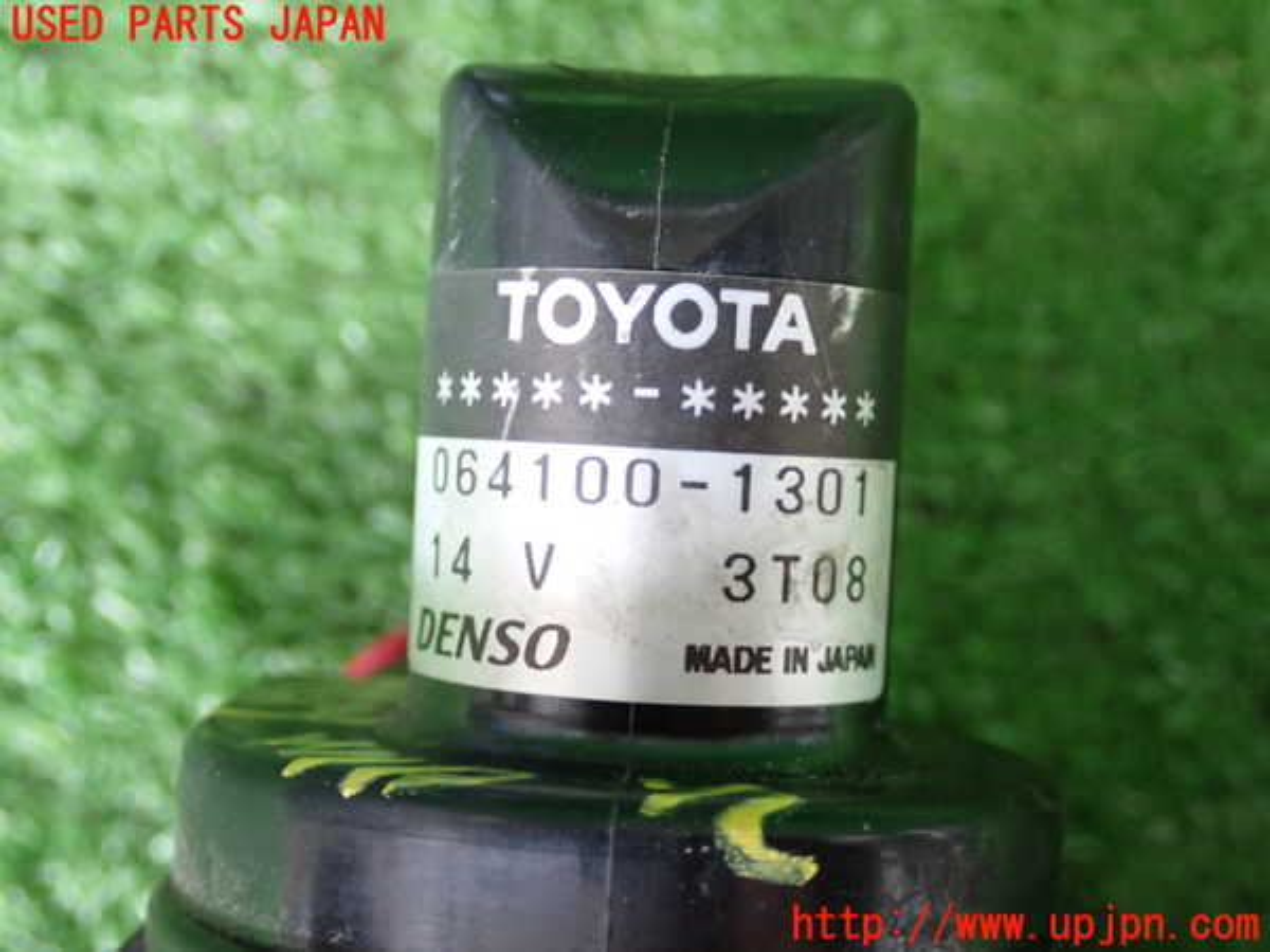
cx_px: 635
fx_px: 2128
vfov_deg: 25.2
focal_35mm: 58
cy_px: 476
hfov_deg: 33.2
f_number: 3.5
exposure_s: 1/50
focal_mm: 10.35
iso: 1000
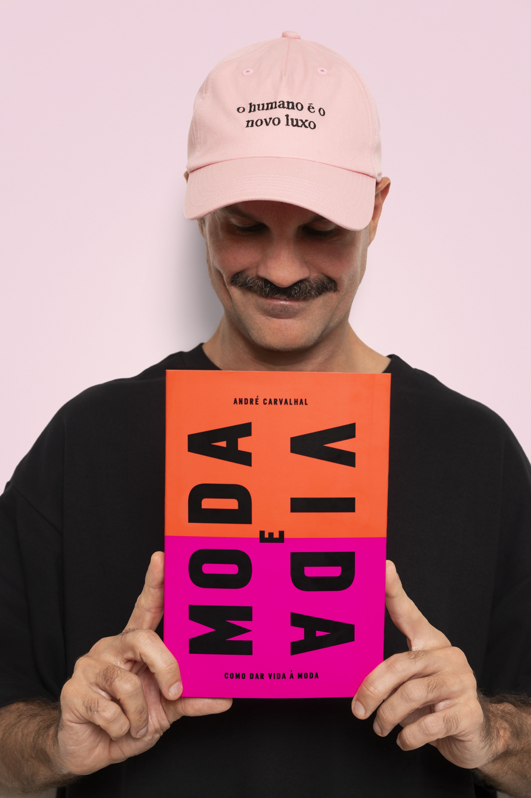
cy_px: 399
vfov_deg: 30.5
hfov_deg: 20.6
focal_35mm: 66
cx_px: 266
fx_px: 1462
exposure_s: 1/125
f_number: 6.3
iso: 160
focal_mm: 66
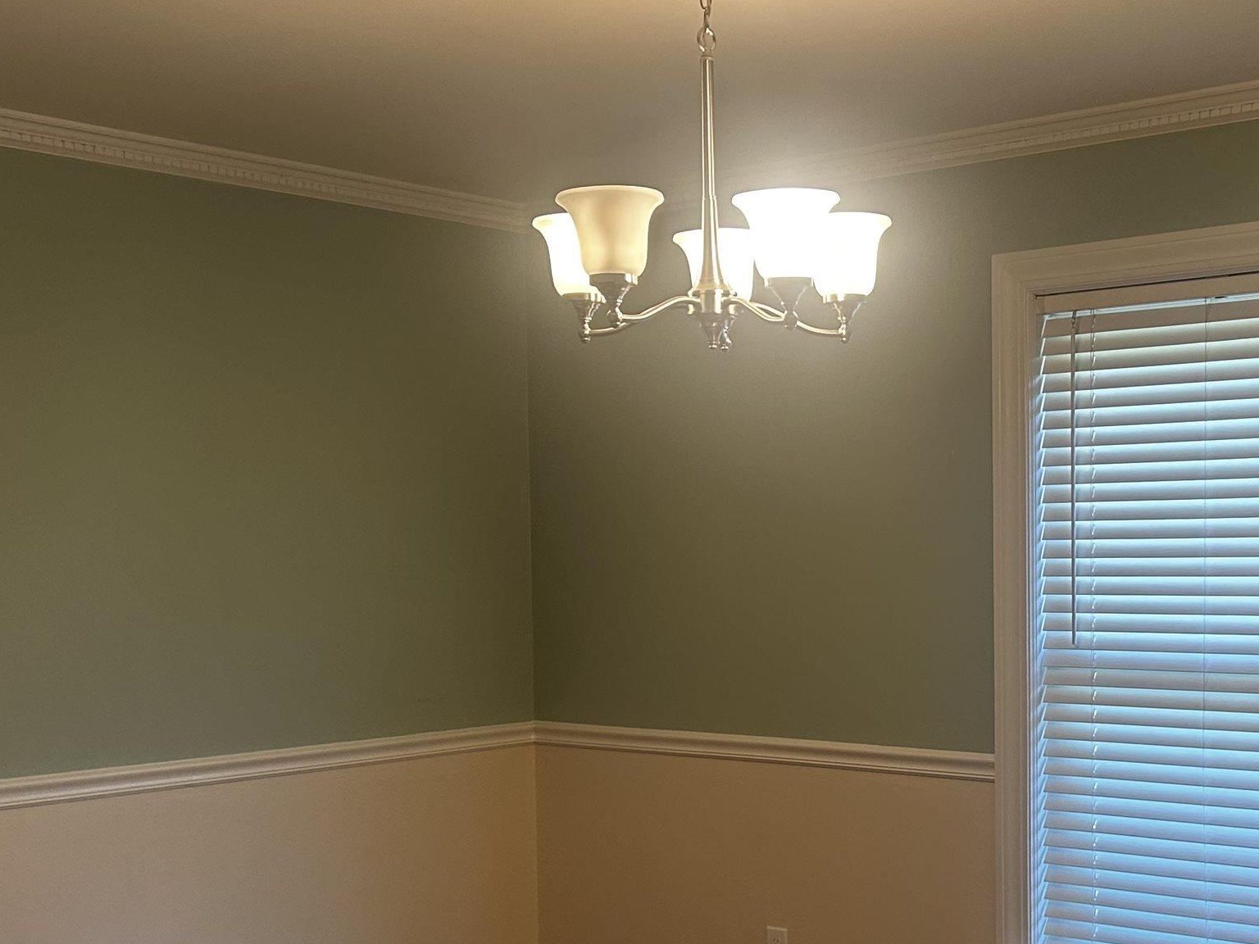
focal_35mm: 52
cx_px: 887
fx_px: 1891
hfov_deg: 36.3
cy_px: 636
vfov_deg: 27.8
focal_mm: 5.7
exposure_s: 1/60
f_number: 1.5
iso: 80
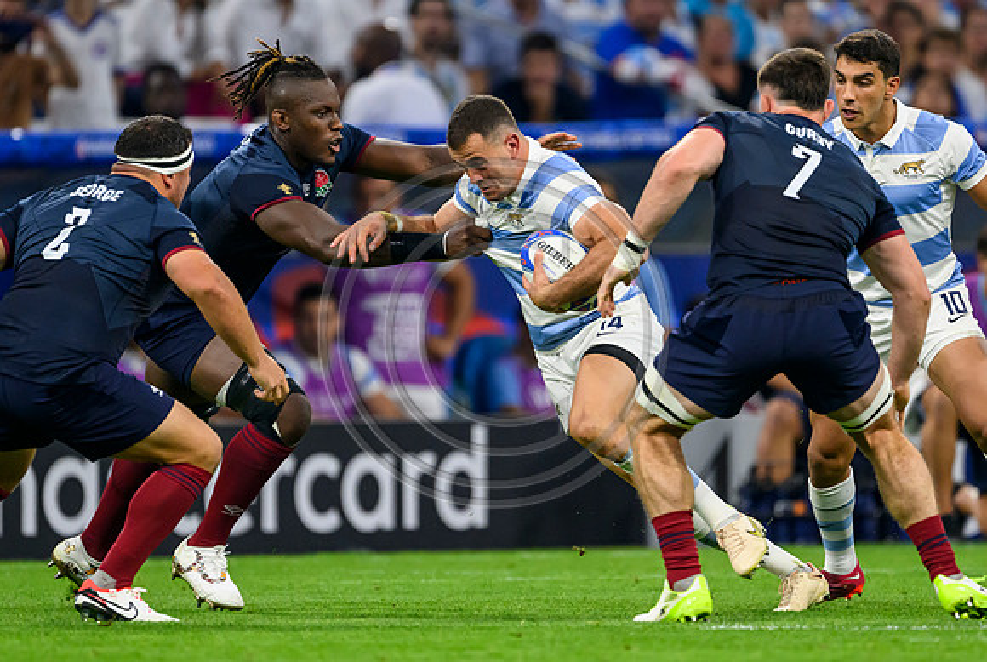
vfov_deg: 1.6
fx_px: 23845
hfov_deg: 2.4
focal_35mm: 868
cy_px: 306
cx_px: 591
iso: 3200
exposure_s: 1/1250
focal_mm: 560
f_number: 4
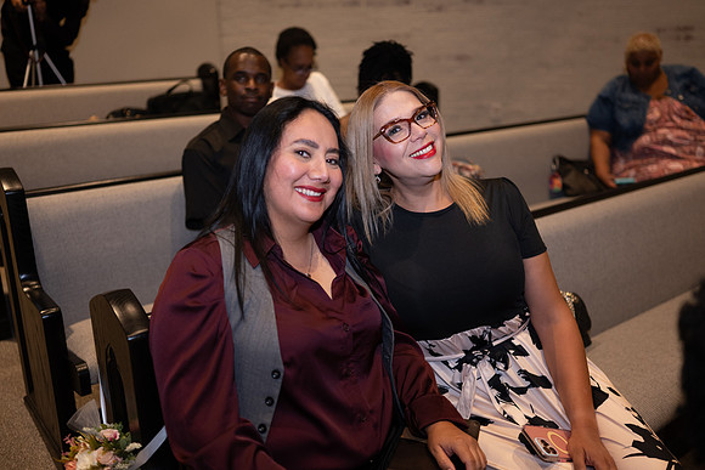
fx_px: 686
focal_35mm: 35
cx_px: 352
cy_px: 235
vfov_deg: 37.9
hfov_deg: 54.4
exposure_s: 1/500
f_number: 1.8
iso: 1250
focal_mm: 35
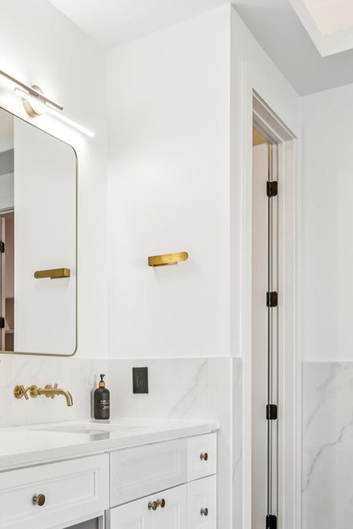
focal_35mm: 41
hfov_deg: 31.0
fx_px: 603
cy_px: 374
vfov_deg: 46.3
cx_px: 27
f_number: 13
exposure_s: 1/1.67
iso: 100
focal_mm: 17
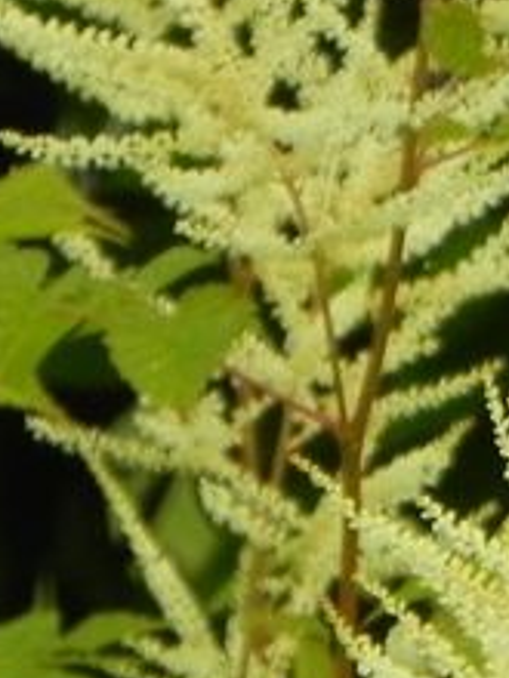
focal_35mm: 1632
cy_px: 126
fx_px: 31996
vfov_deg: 1.2
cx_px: 927
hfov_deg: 0.9
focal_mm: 59.9
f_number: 5
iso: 160
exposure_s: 1/640
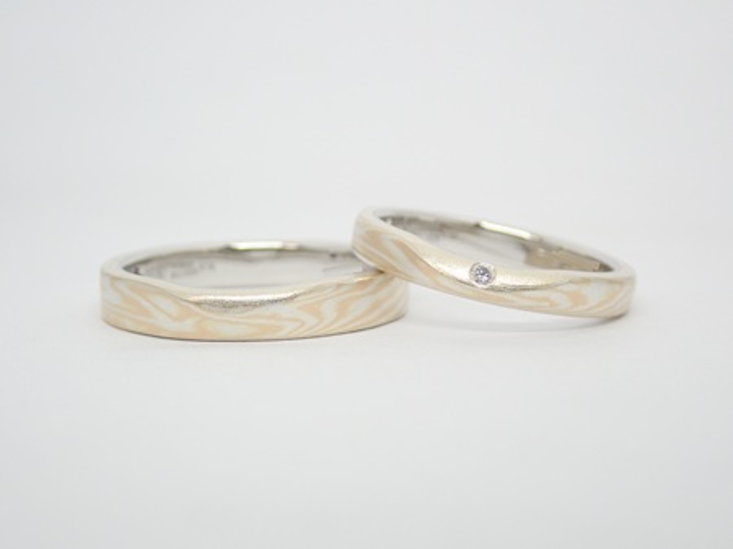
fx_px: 1630
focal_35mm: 77
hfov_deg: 25.3
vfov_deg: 19.1
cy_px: 274
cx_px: 366
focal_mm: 13.65
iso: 200
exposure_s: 1/100
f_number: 4.1
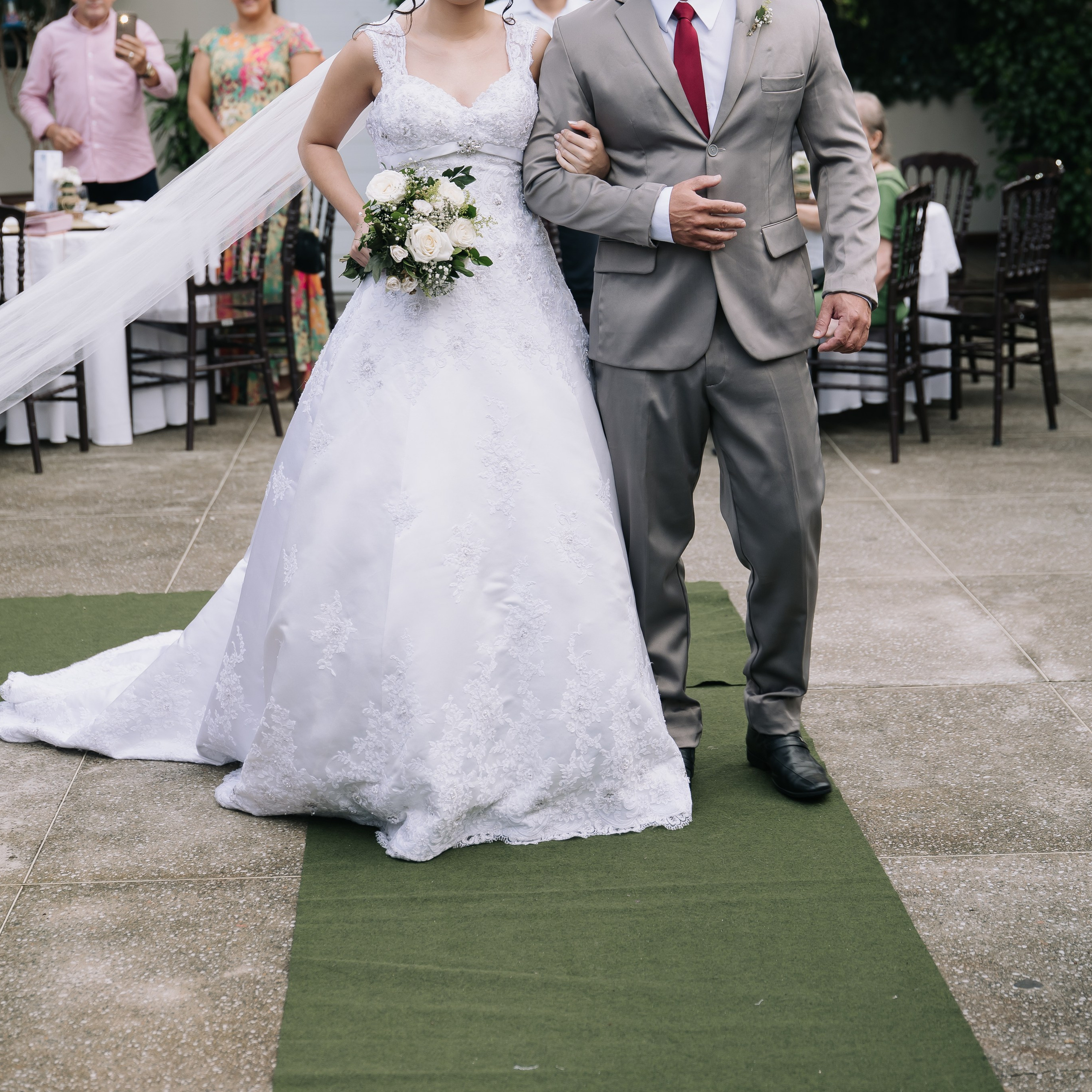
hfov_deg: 25.0
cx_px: 546
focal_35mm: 69
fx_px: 2463
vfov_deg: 24.8
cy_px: 307
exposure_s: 1/160
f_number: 3.2
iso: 320
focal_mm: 52
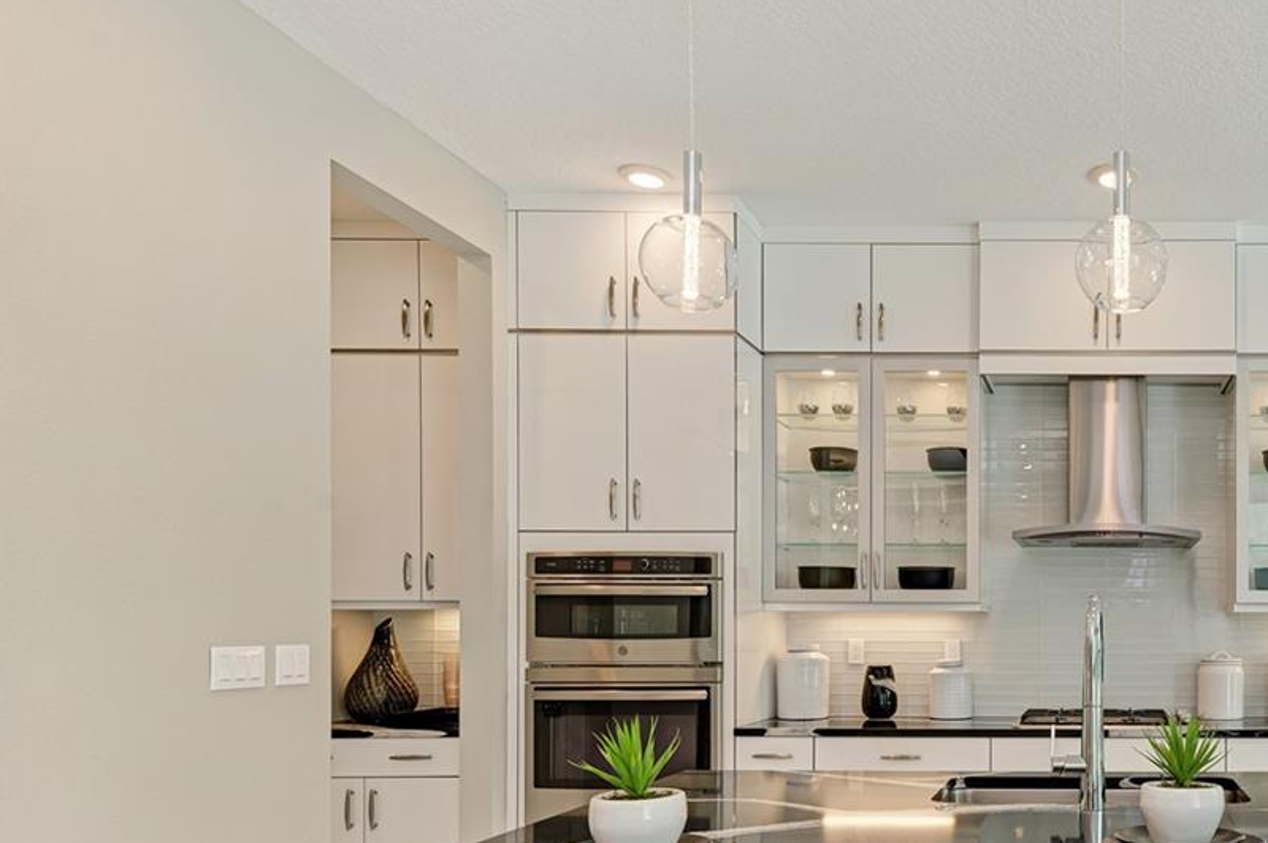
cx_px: 1098
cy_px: 617
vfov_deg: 45.0
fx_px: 985
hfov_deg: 57.9
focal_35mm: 28
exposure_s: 1/13
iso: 200
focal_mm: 14
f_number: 9
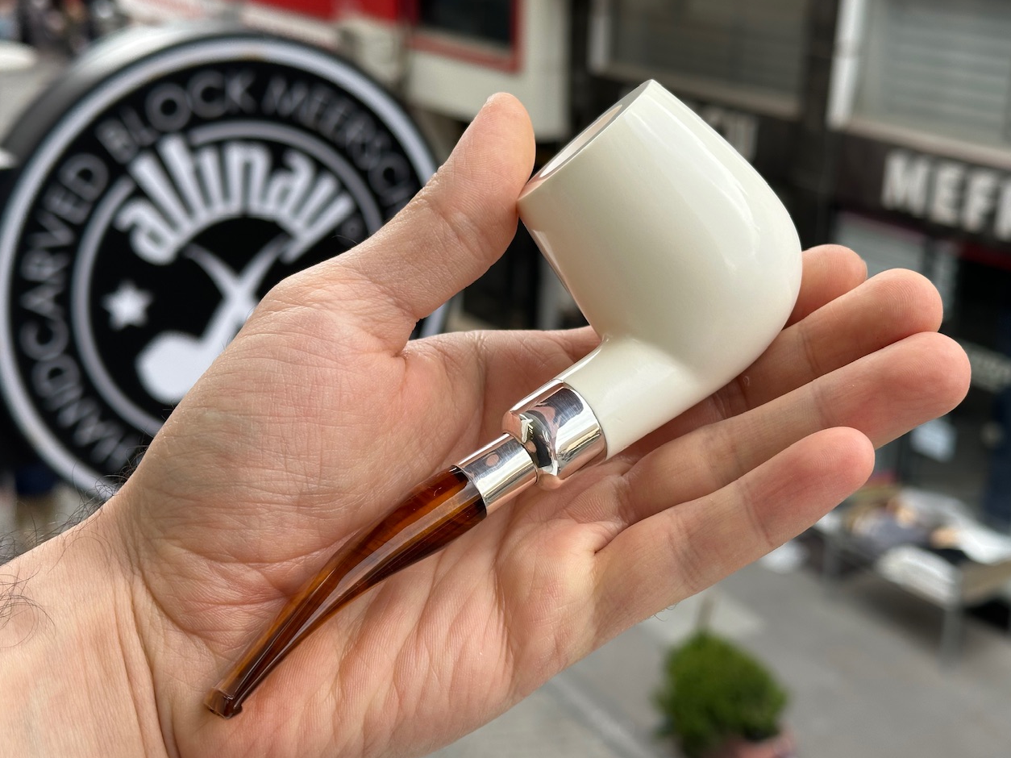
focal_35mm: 49
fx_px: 1431
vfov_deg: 29.7
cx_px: 510
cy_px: 377
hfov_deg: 38.9
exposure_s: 1/564
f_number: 1.78
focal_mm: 6.86
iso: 64
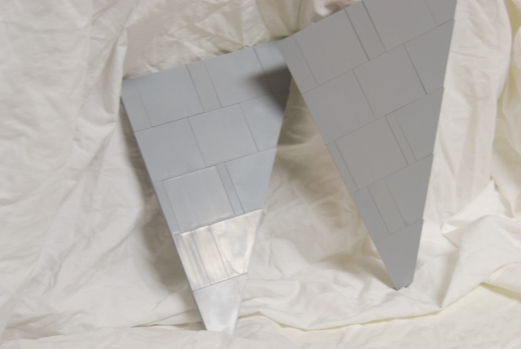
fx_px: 978
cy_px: 174
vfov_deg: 20.2
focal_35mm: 68
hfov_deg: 29.8
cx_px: 260
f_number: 11
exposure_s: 1/4
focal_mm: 45
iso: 400
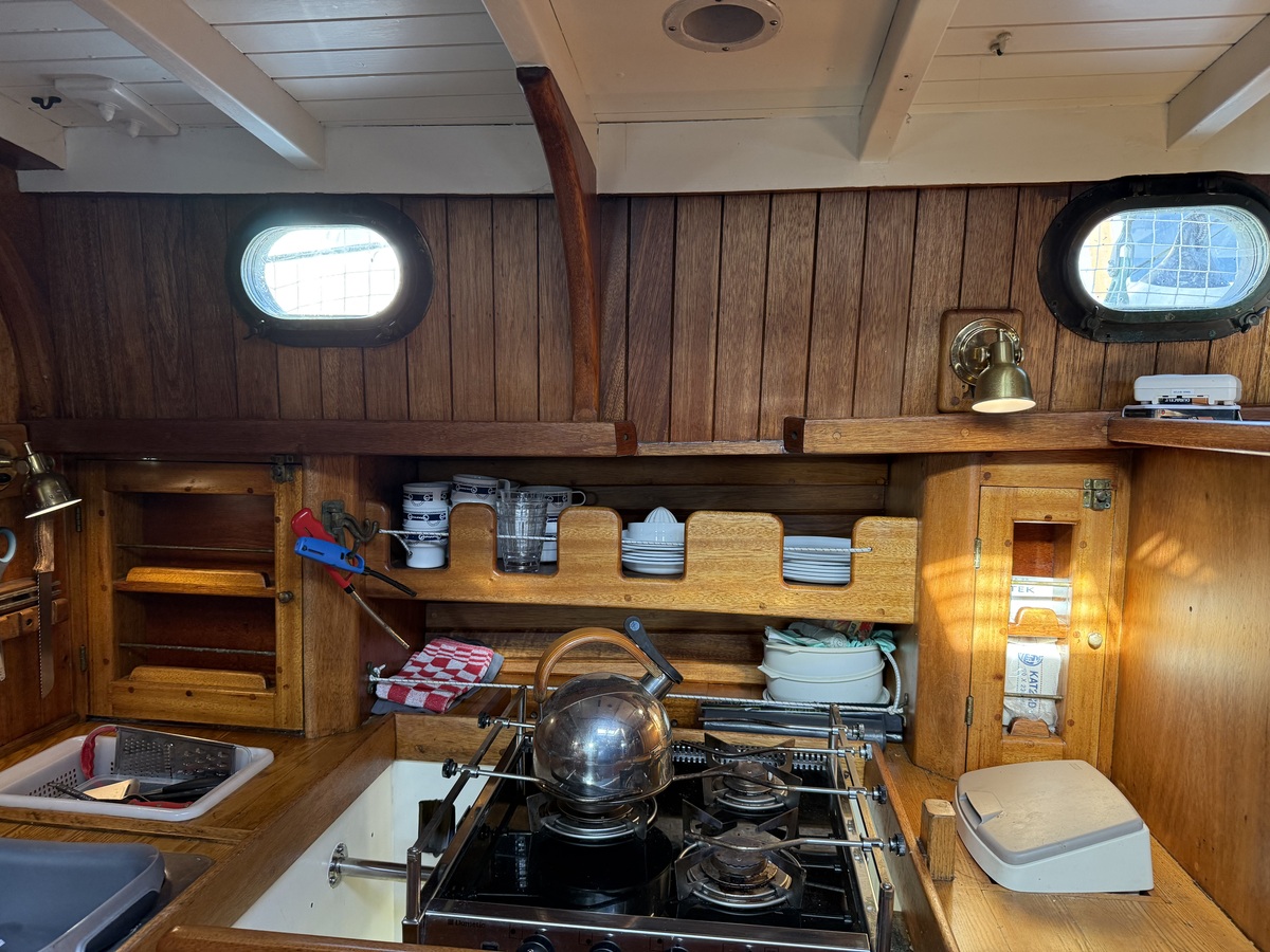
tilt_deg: -4.0
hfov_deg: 71.6
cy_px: 476
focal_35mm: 24
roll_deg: -0.4
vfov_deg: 56.8
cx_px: 635
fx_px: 881
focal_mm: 6.76
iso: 200
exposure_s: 1/95
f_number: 1.78
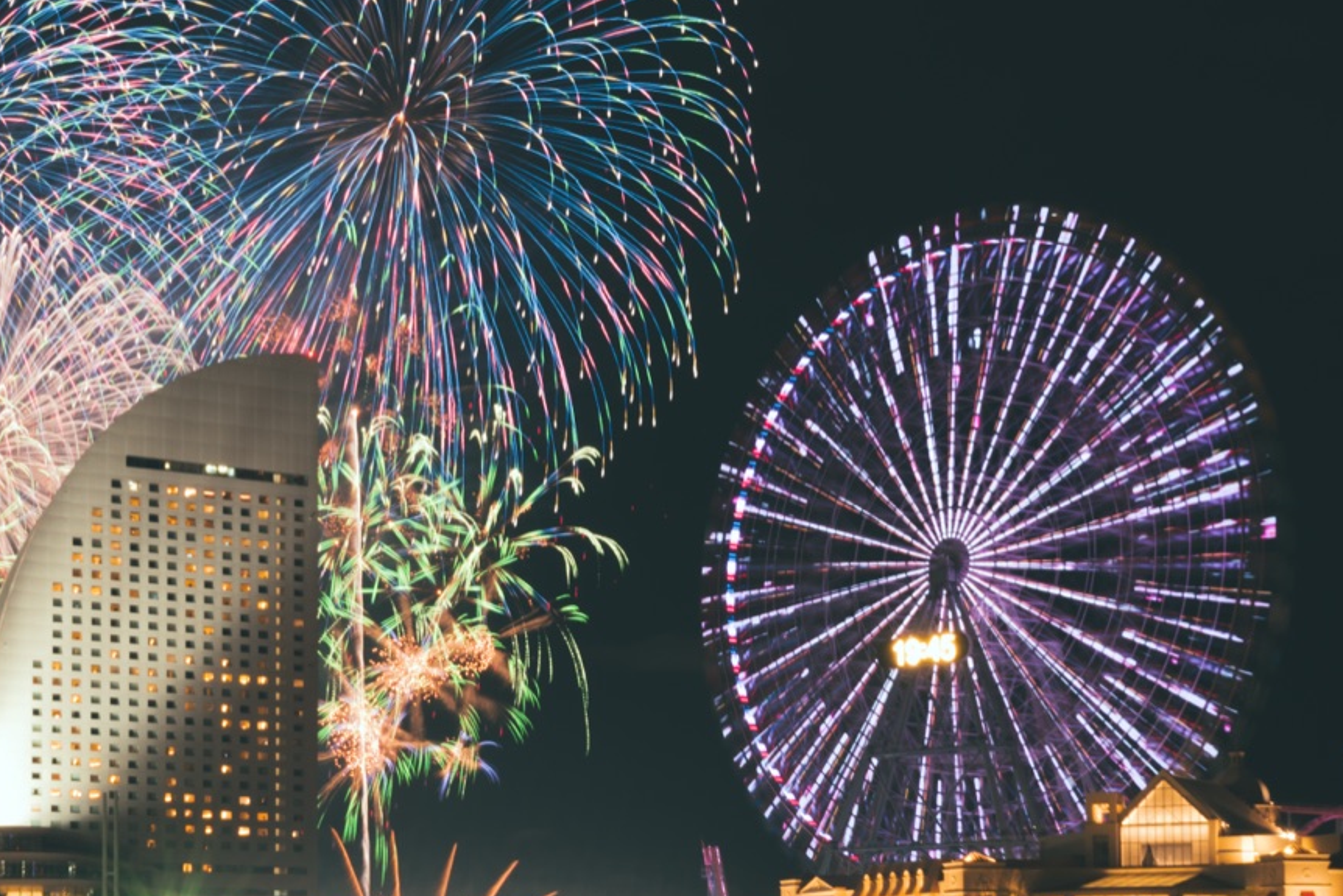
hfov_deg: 30.1
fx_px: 2425
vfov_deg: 20.9
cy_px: 375
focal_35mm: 65
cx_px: 232
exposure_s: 10
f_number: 13
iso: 100
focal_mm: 35
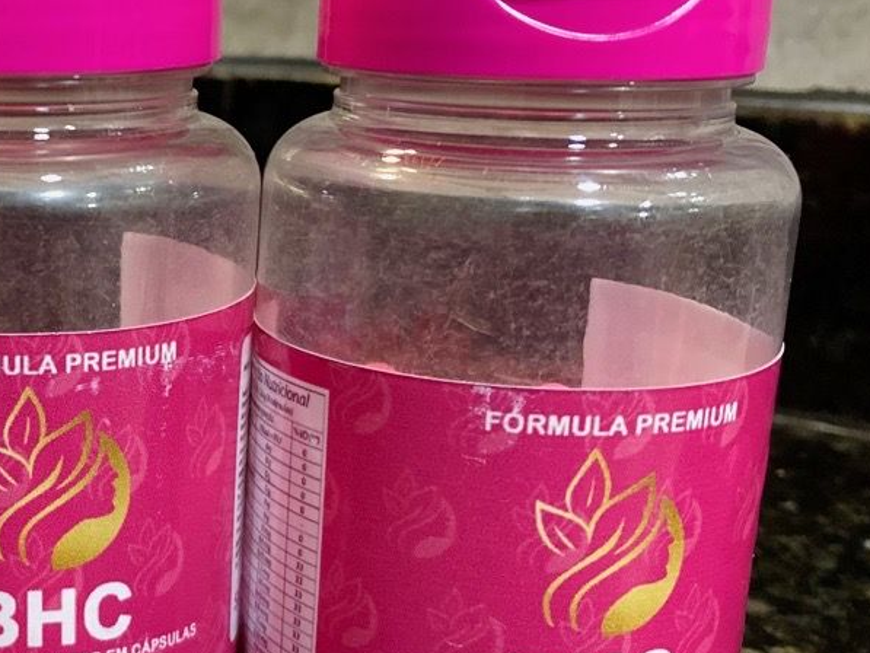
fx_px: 1508
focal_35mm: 60
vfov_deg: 24.4
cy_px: 383
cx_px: 26
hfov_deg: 30.2
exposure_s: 1/30
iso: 500
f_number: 1.8
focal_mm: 3.99
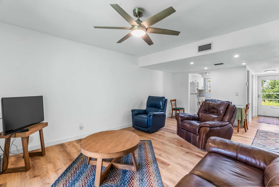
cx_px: 140
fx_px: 124
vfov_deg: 73.8
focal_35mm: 16
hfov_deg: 96.7
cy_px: 94
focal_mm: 16
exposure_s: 1/50
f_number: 9
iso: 8000
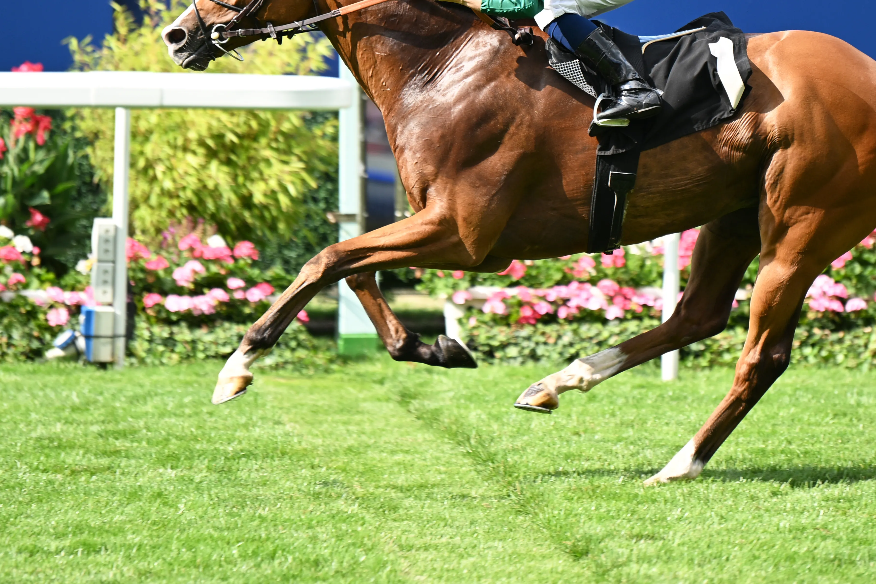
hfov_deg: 6.6
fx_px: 7543
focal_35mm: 310
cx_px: 574
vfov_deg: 4.4
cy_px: 124
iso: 200
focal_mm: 185
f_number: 2.8
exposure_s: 1/1600
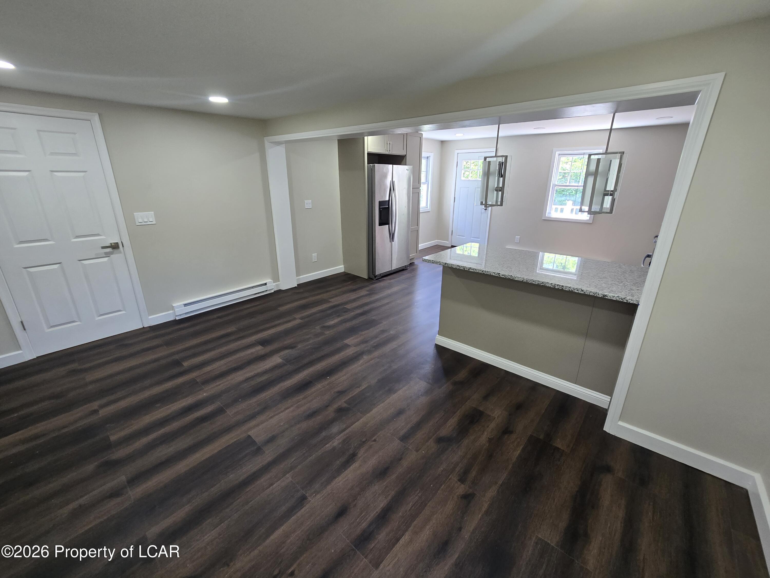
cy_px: 289
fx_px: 289
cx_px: 385
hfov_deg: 106.2
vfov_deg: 89.9
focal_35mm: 13
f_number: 2.2
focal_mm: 2.2
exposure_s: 1/60
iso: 160
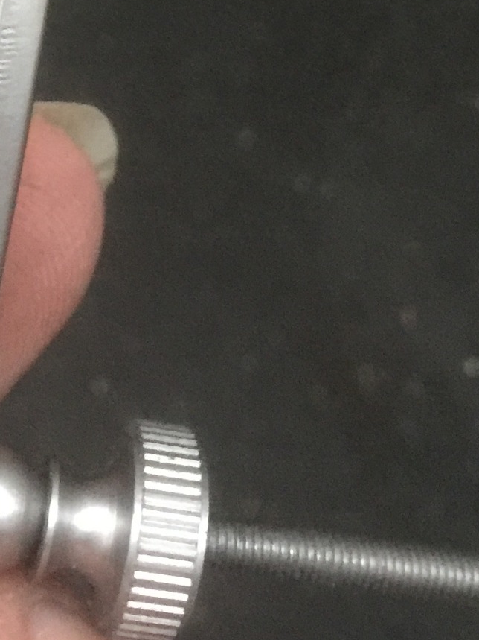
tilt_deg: -75.8
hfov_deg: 16.4
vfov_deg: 19.8
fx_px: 1661
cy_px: -222
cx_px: 137
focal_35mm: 90
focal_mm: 4.15
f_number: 2.2
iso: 160
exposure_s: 1/8
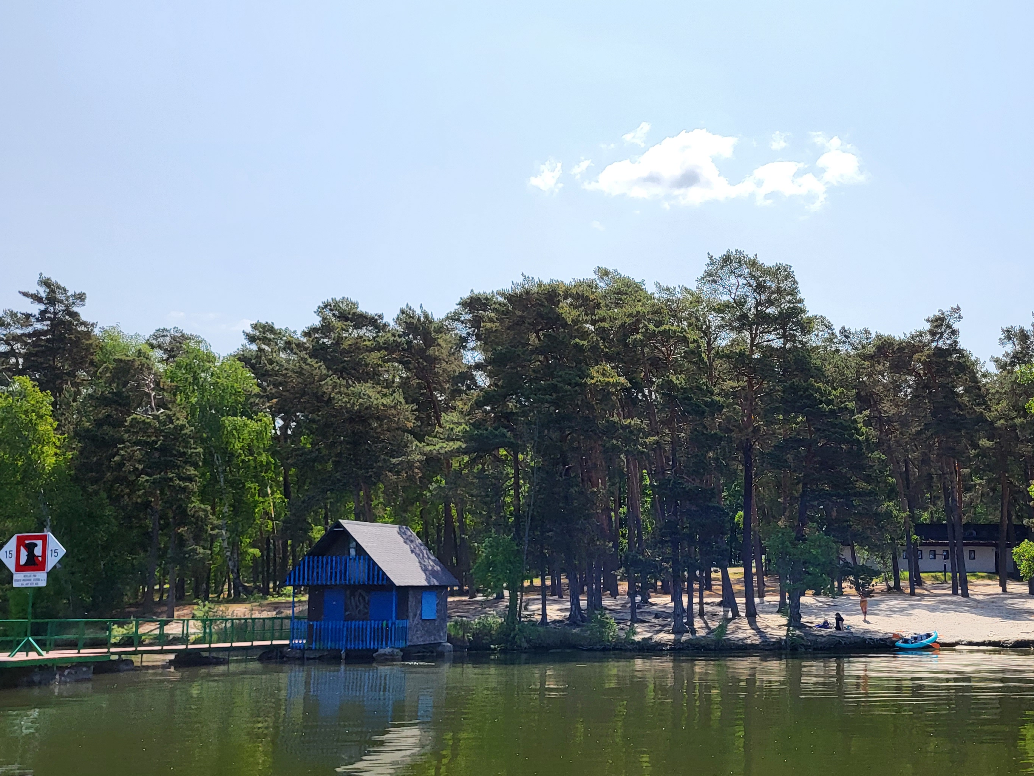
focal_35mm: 38
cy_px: 482
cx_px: 741
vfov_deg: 37.5
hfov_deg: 47.6
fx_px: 1135
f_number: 1.8
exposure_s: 1/3075
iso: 40
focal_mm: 5.4
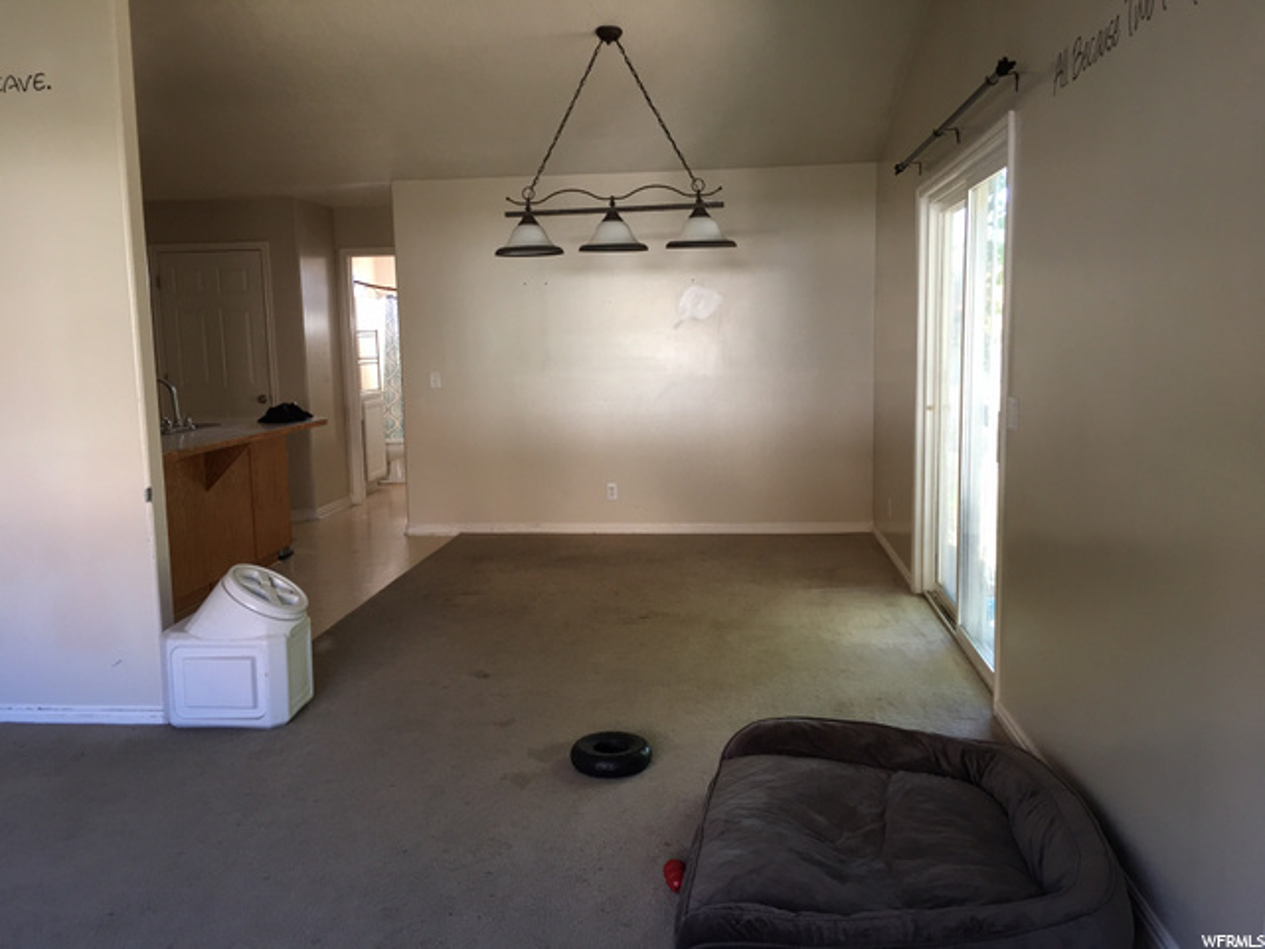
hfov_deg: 61.7
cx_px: 632
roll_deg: +0.0
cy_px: 474
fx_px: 1060
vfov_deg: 48.2
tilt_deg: -4.5
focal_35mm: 29
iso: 25
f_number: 2.2
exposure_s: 1/15
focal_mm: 4.15
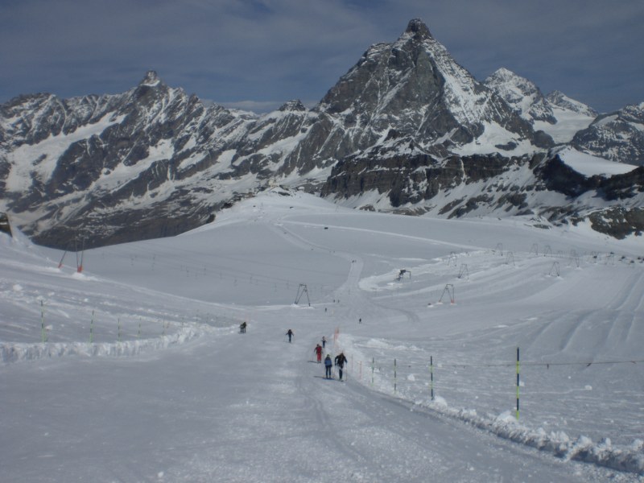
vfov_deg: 37.7
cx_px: 322
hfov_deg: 49.0
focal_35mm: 38
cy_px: 242
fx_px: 707
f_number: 4.4
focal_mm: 6.3
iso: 50
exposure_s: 1/2000
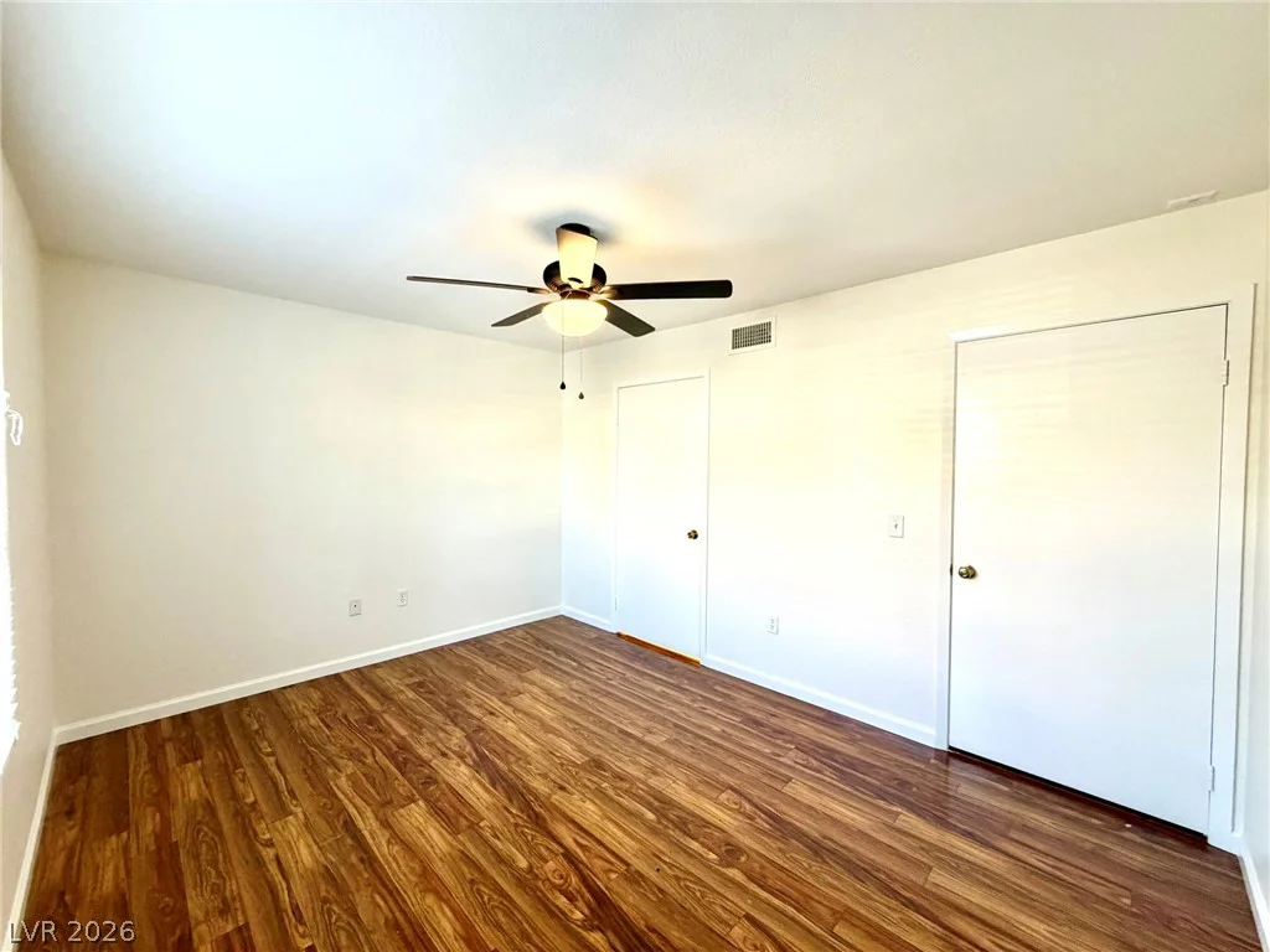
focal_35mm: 14
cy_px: 476
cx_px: 635
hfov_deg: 102.1
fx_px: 514
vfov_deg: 85.7
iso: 250
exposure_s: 1/120
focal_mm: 2.22
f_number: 2.2
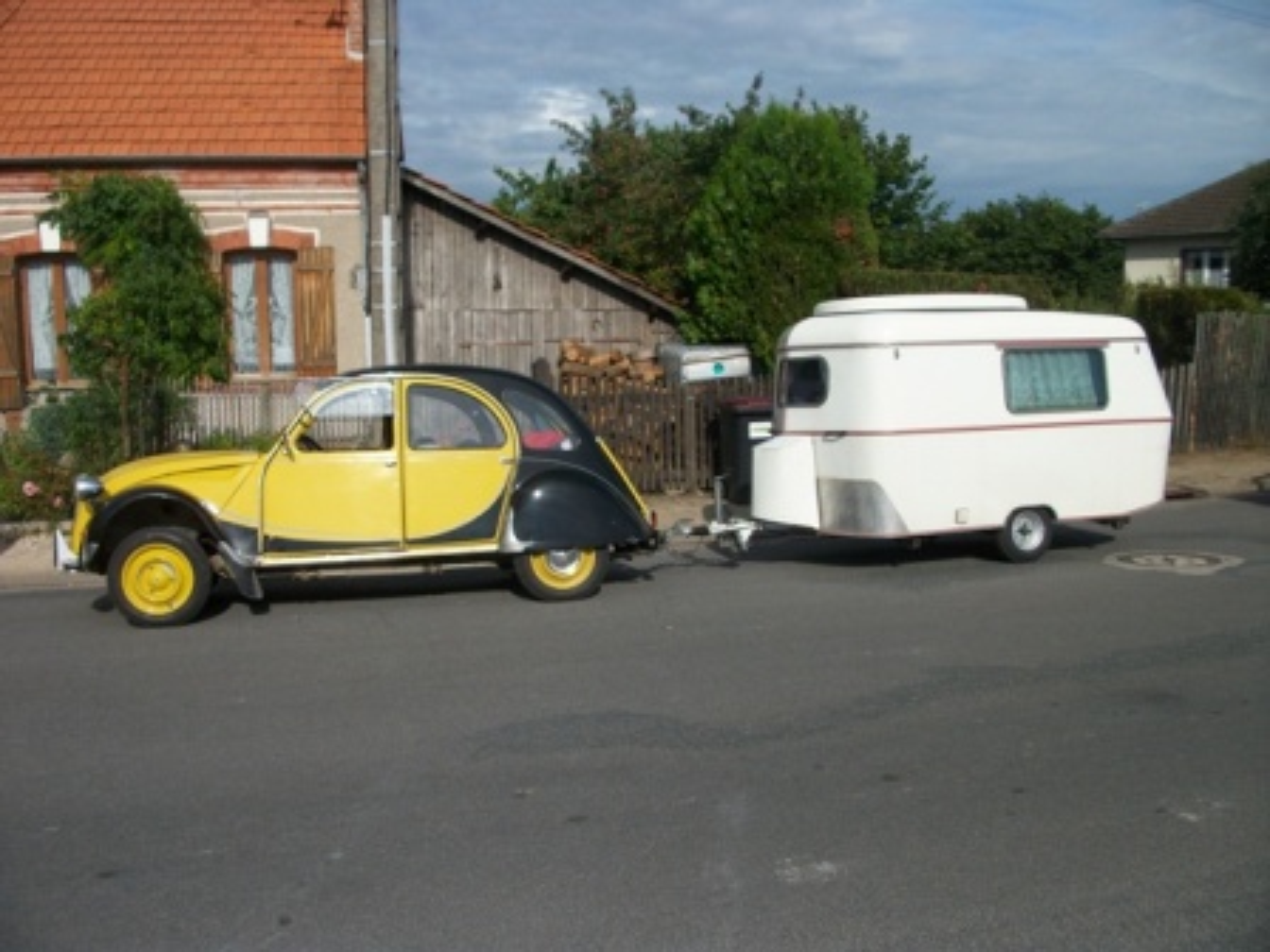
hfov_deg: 58.4
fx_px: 1137
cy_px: 476
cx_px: 635
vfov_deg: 45.4
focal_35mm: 31
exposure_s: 1/249
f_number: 8.8
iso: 80
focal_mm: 5.7
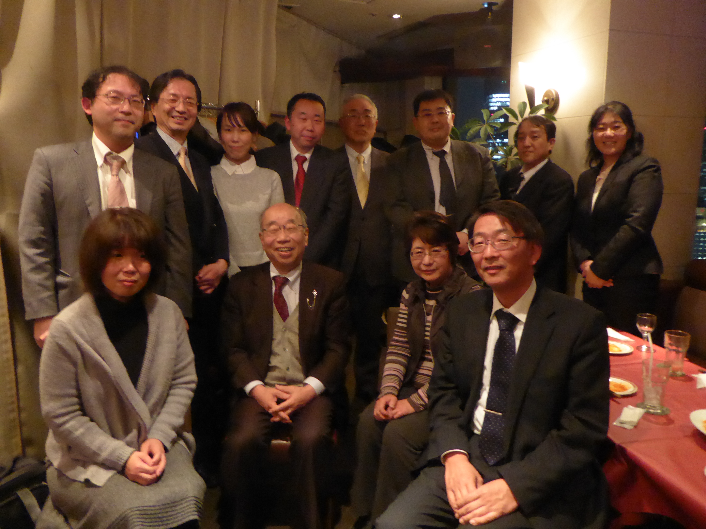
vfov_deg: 48.2
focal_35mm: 29
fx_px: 591
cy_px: 264
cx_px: 353
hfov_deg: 61.7
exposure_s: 1/4
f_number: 3.5
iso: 800
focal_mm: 5
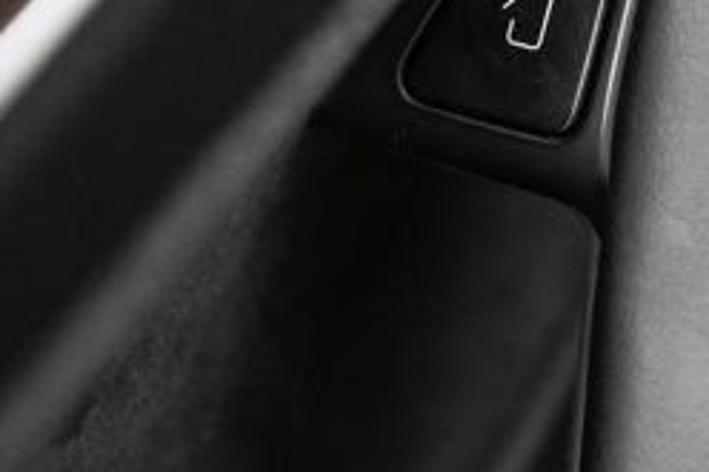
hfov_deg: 12.8
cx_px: 549
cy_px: 30
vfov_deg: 8.5
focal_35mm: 160
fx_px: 3149
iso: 1600
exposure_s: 1/320
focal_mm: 62
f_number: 4
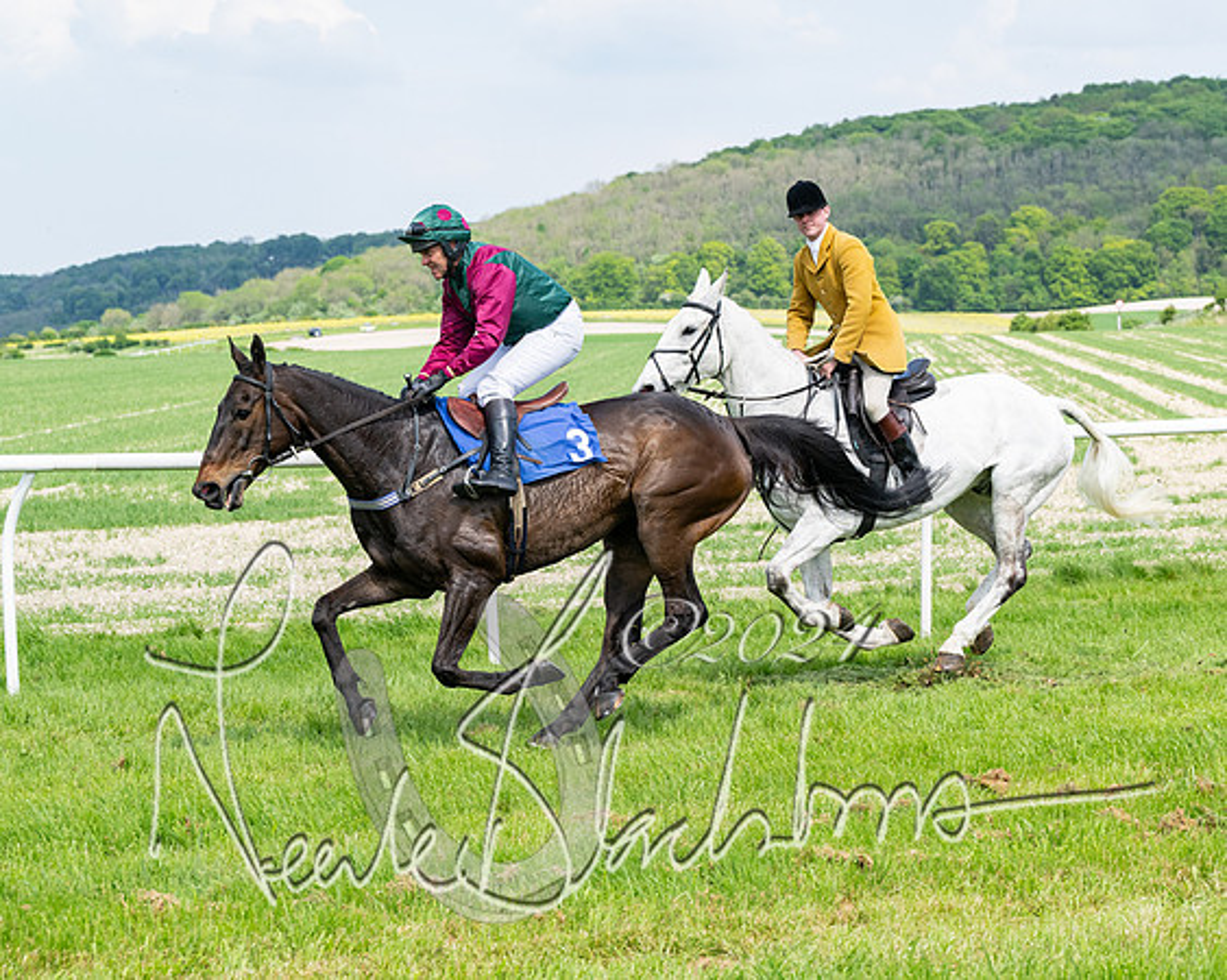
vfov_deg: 16.2
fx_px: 3445
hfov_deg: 20.2
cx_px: 716
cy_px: 447
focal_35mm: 95
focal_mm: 70
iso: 400
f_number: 5
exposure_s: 1/2000
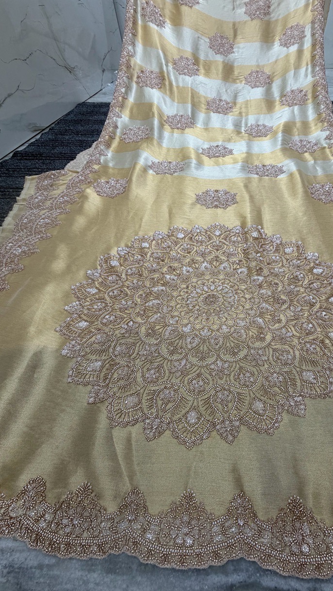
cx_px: 217
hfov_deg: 65.6
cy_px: 294
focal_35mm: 16
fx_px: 251
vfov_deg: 99.4
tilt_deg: -50.0
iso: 80
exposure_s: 1/100
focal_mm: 2.22
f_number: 2.2
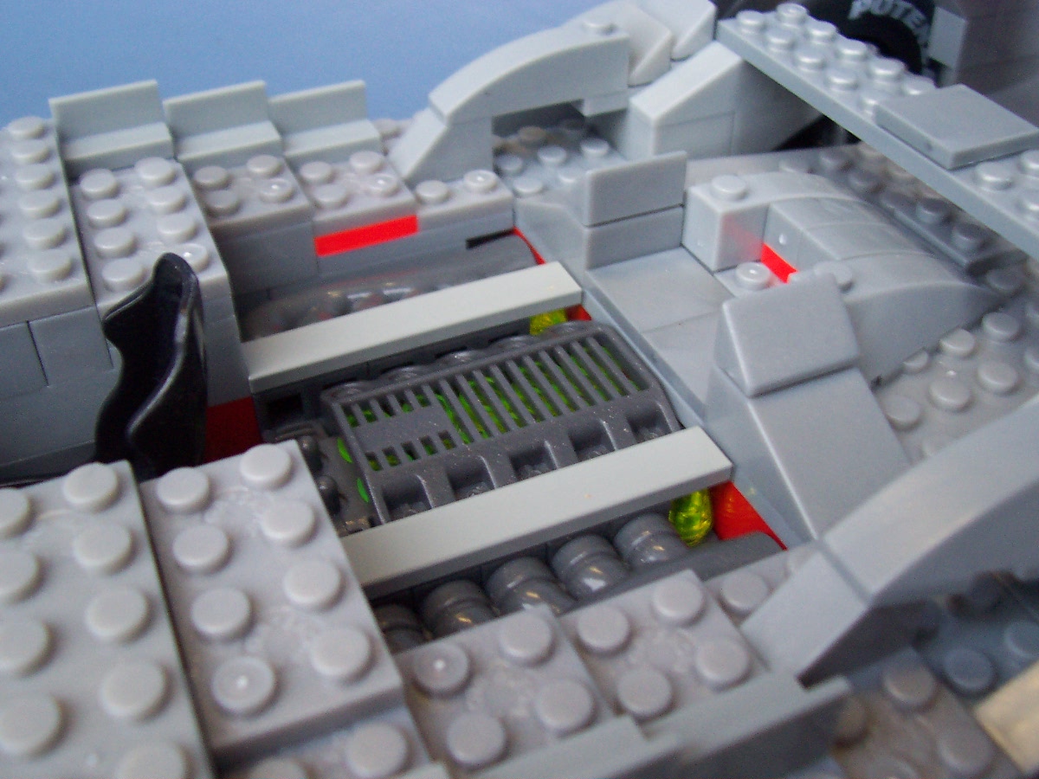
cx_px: 520
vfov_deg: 38.7
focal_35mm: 37
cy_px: 390
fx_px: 1111
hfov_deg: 50.1
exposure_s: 1/10
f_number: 2.8
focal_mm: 5.6
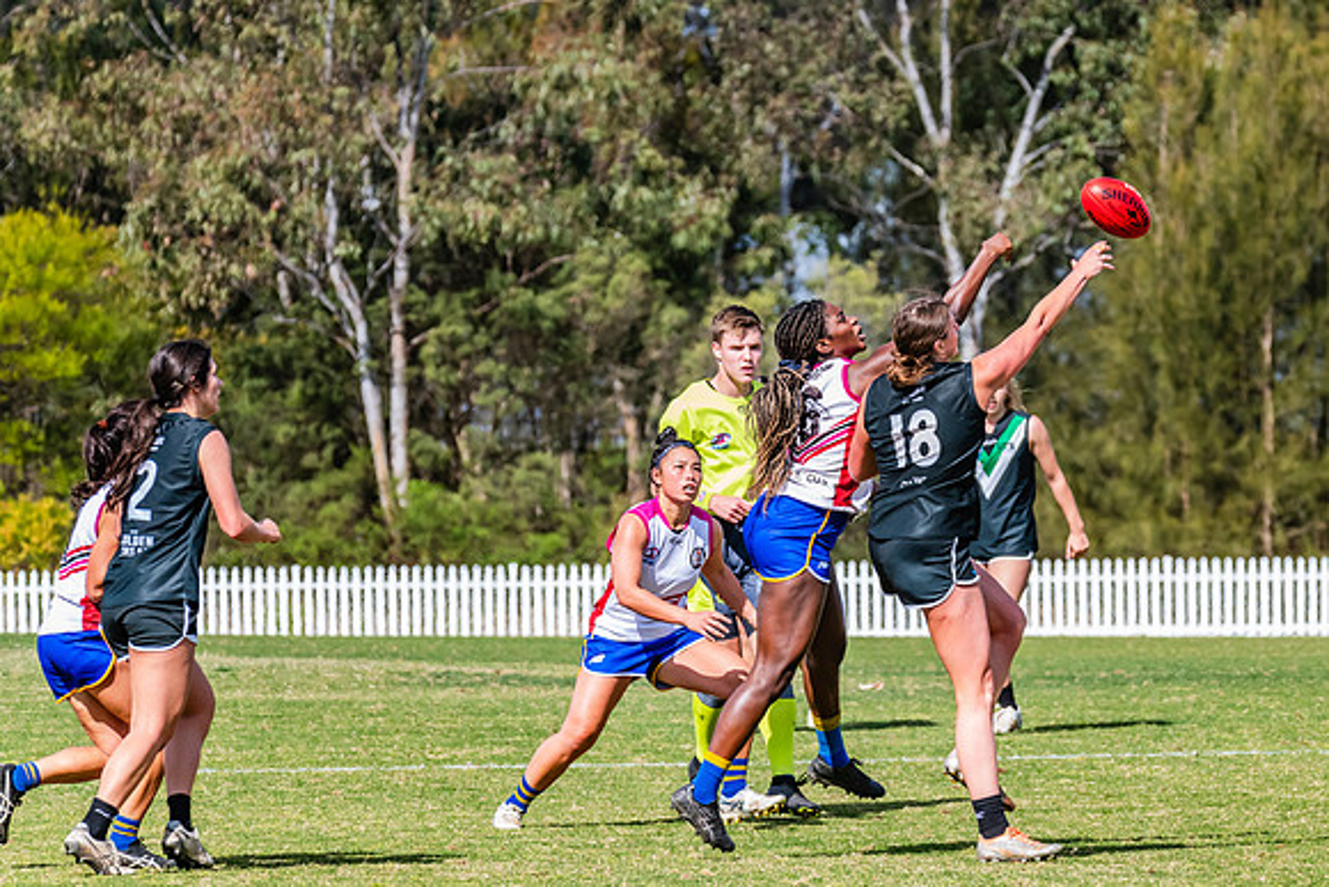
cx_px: 859
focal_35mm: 328
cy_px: 326
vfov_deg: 4.2
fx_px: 12120
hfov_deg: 6.3
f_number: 10
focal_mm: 250
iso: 800
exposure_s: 1/1250
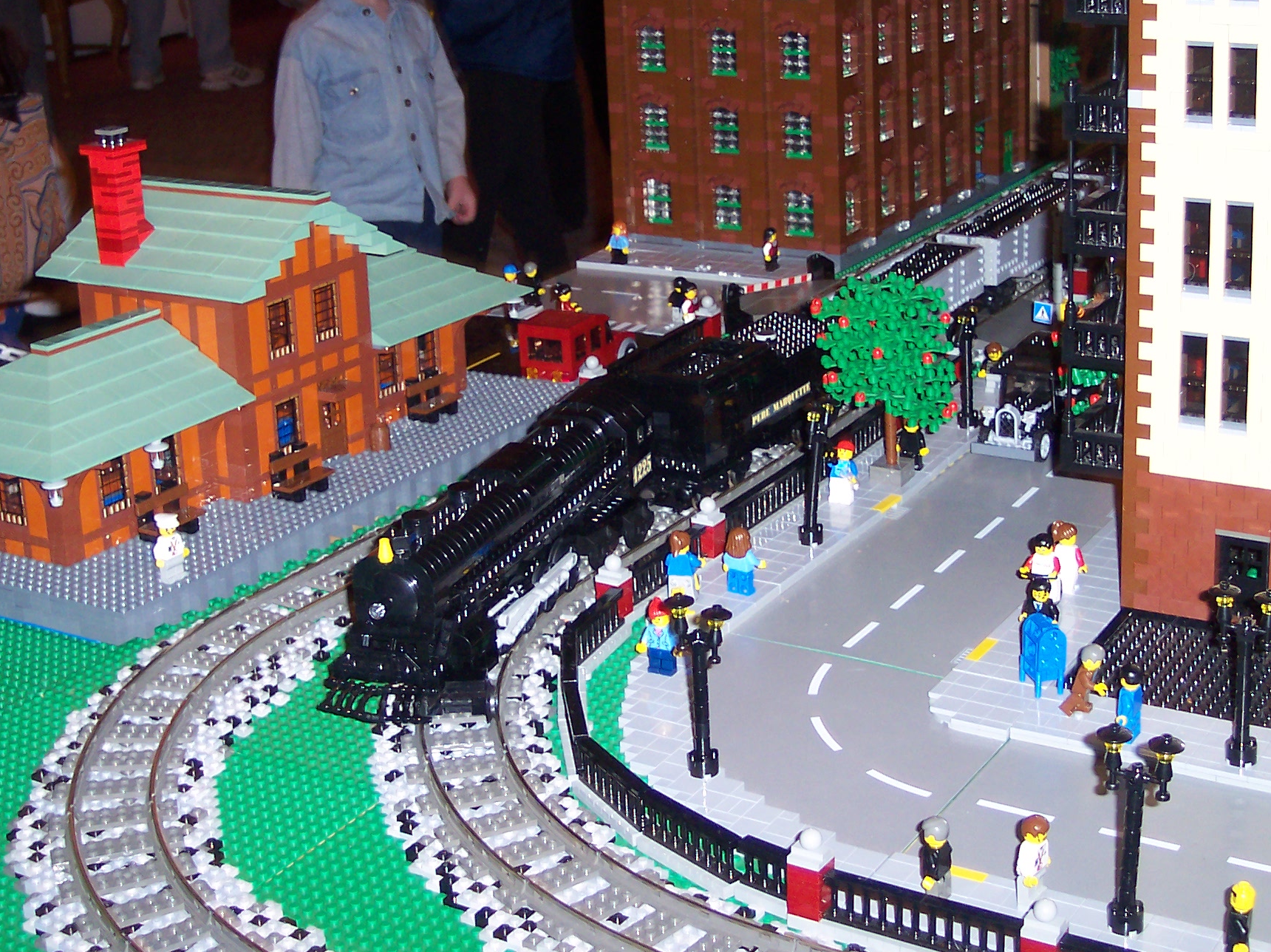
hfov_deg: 33.8
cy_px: 334
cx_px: 631
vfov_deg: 25.5
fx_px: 2092
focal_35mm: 57
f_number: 2.8
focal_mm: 8
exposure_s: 1/30
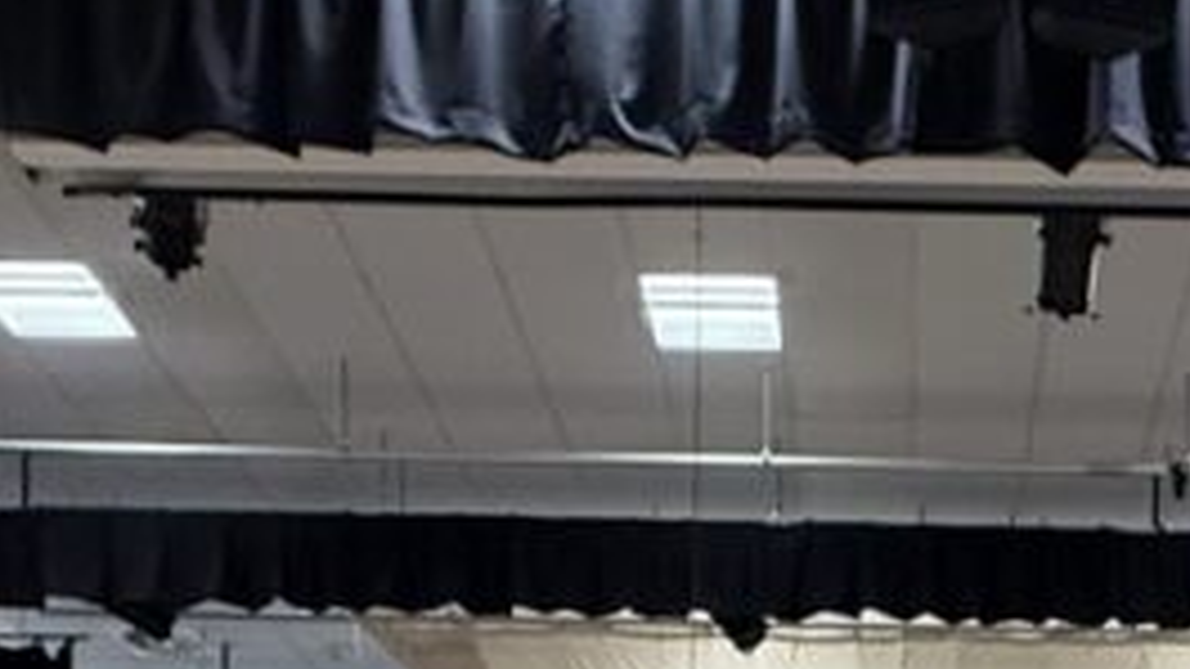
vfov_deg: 15.7
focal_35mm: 59
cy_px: 1378
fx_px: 1862
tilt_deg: -1.7
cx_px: 925
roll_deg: -1.0
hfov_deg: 34.5
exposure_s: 1/60
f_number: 2.2
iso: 400
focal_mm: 2.22
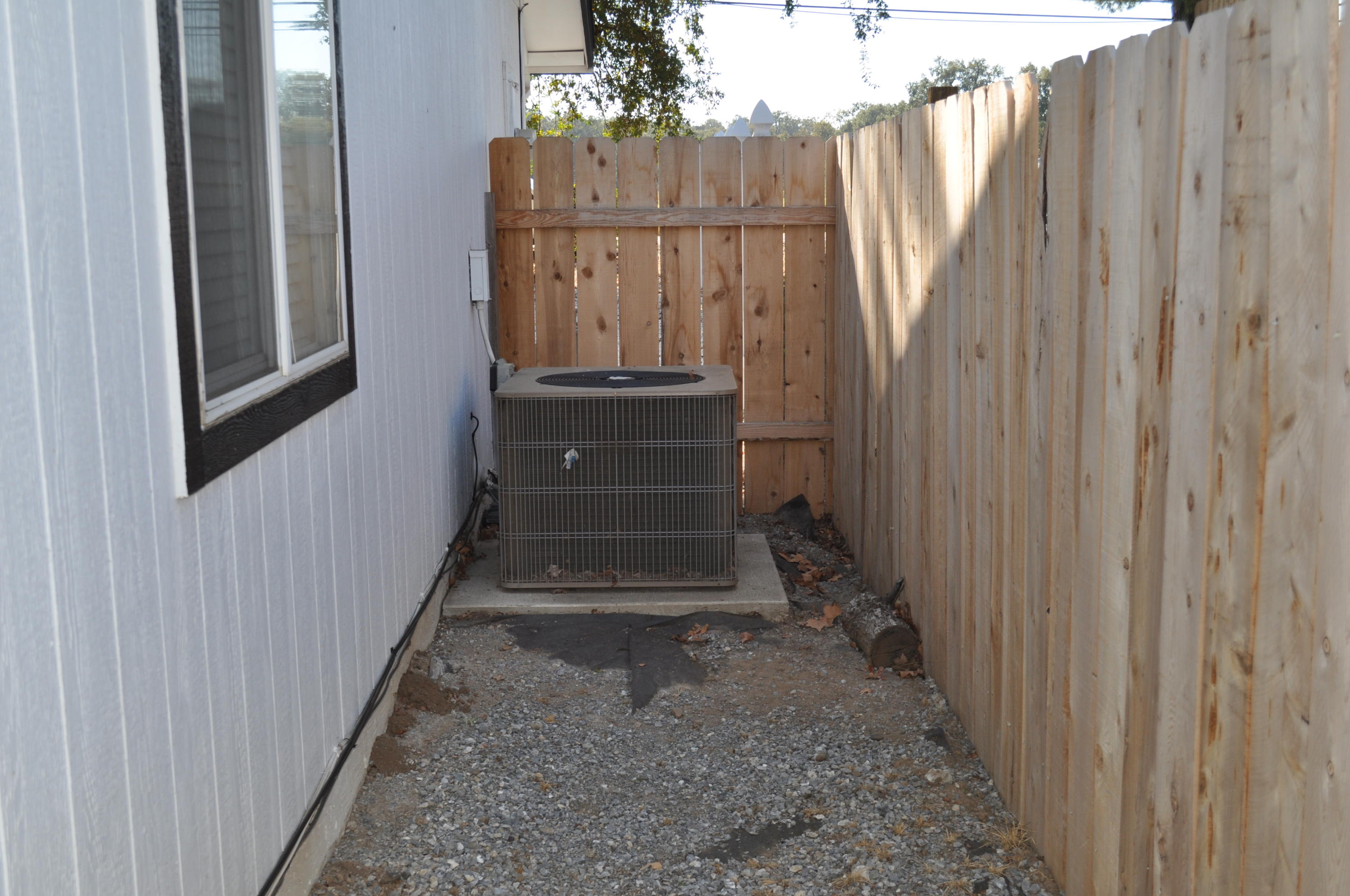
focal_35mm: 39
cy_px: 448
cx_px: 675
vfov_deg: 34.1
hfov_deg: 49.6
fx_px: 1461
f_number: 6.3
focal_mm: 26
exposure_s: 1/200
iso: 200
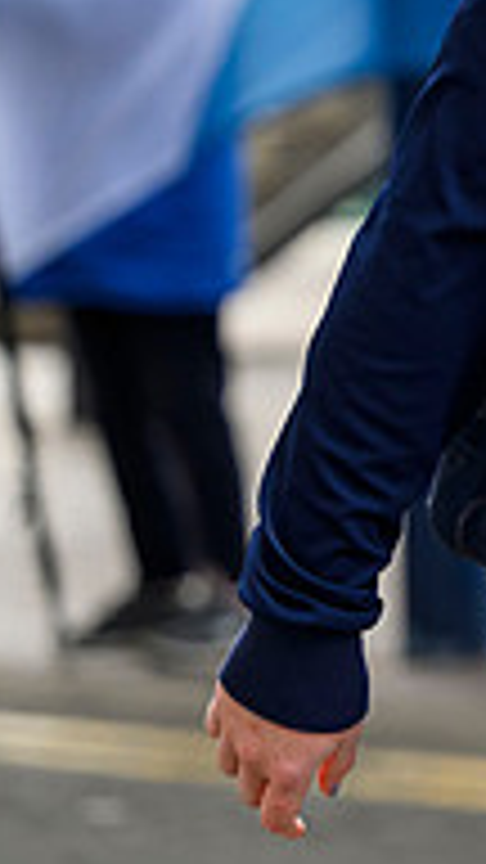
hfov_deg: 3.4
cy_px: -76
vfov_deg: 6.2
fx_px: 7950
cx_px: 1228
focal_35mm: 347
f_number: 3.2
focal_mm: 94
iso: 500
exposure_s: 1/800
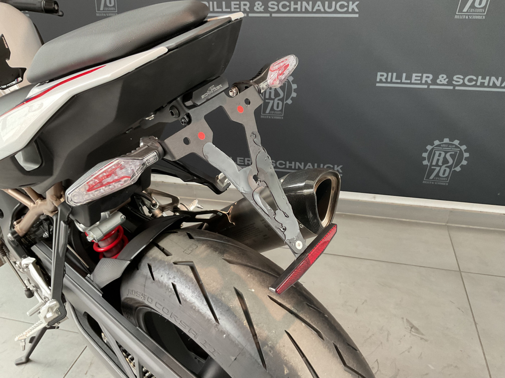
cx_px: 252
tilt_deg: -28.3
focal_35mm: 29
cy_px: 189
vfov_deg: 48.2
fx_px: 423
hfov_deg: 61.7
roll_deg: +2.1
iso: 160
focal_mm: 3
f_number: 1.8
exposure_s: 1/60
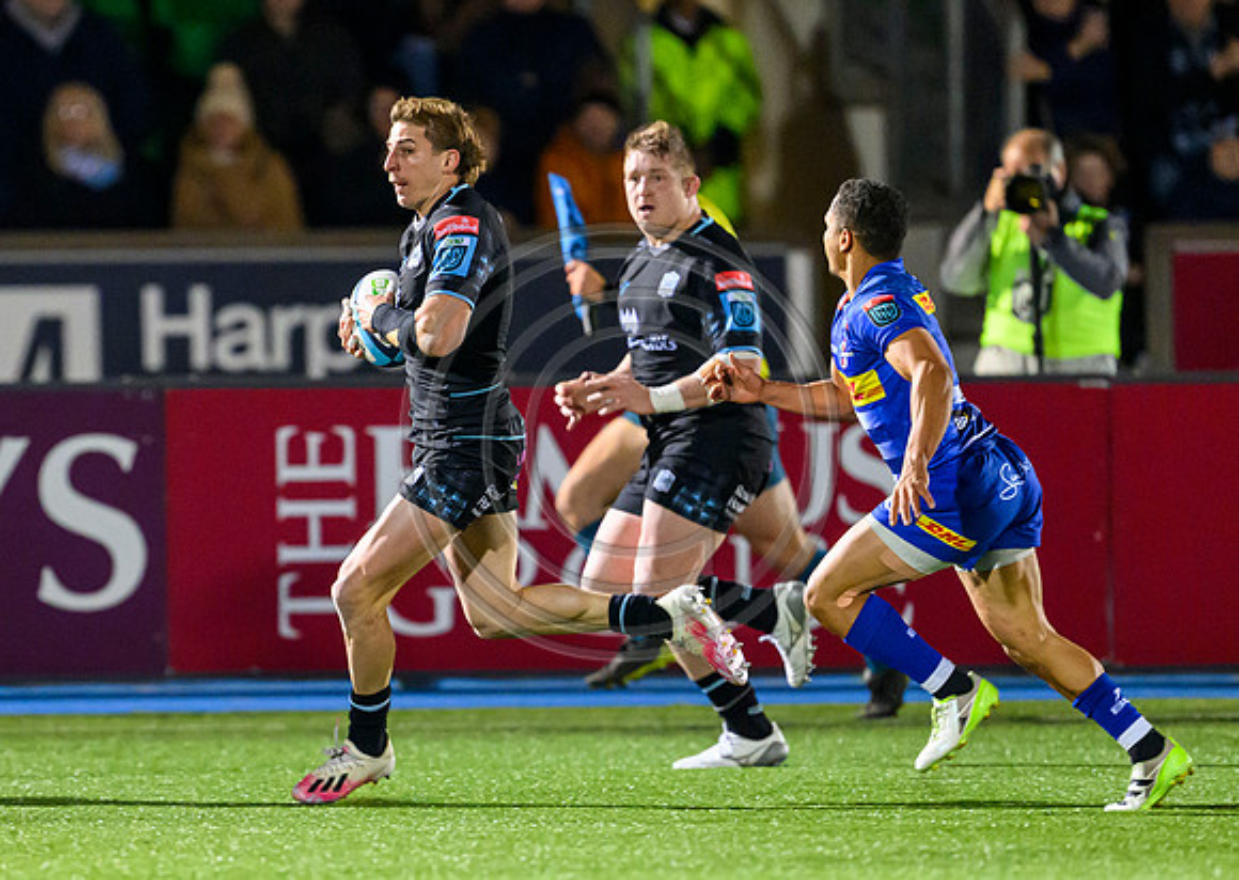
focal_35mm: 739
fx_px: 25953
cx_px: 386
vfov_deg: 1.9
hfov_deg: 2.7
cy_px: 584
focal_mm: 400
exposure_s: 1/1000
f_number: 3.2
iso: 8000
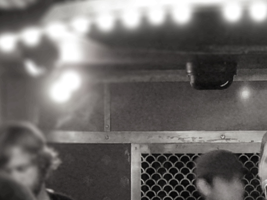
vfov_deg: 5.9
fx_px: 1929
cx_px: 264
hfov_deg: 7.9
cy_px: 329
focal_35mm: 250
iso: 200
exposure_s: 1.3
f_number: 4
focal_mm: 11.6
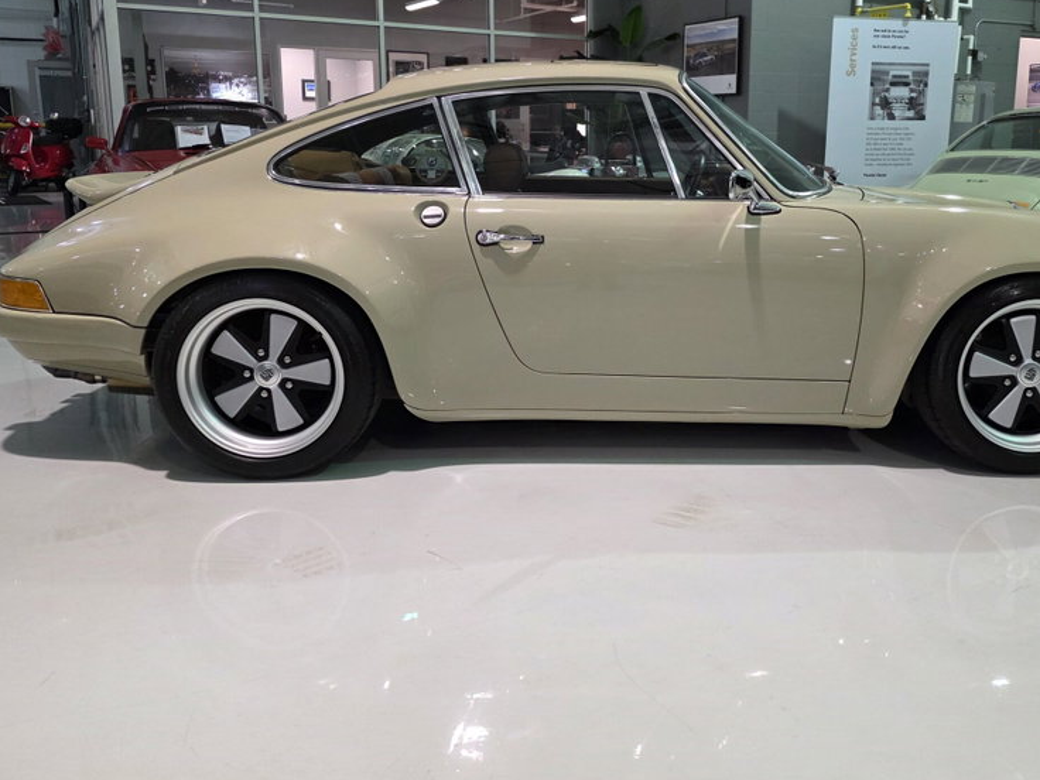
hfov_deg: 56.4
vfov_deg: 43.9
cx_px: 622
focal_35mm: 32
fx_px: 961
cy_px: 308
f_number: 1.7
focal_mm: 6.3
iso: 320
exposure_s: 1/120
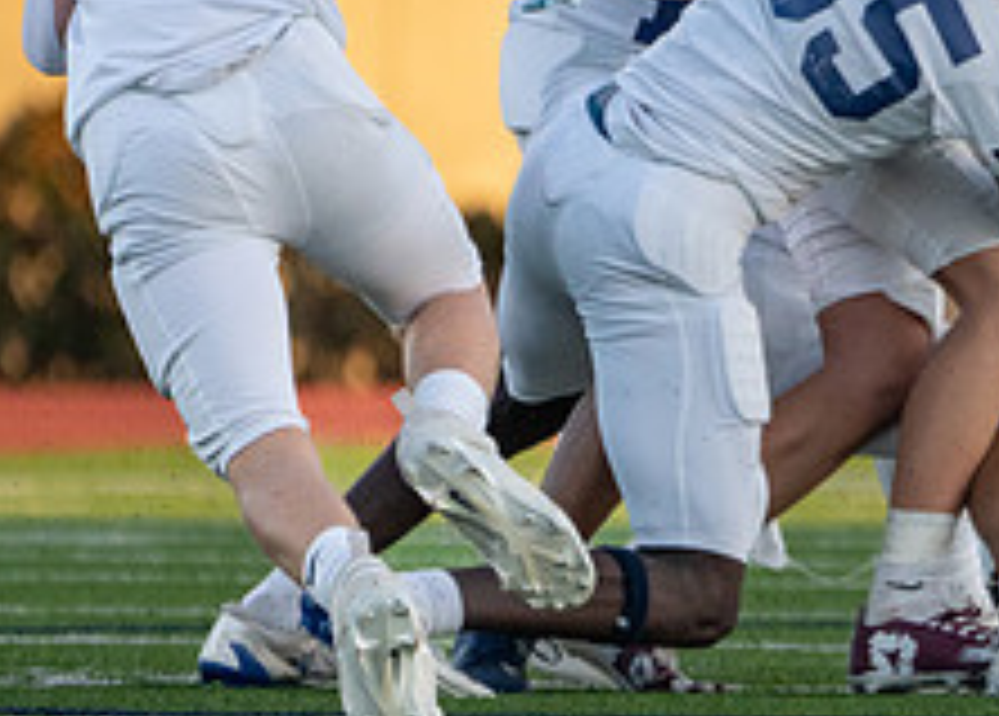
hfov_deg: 1.3
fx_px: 44358
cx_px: 1604
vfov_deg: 0.9
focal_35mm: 1562
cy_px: 364
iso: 1250
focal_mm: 400
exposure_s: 1/1250
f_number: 5.6
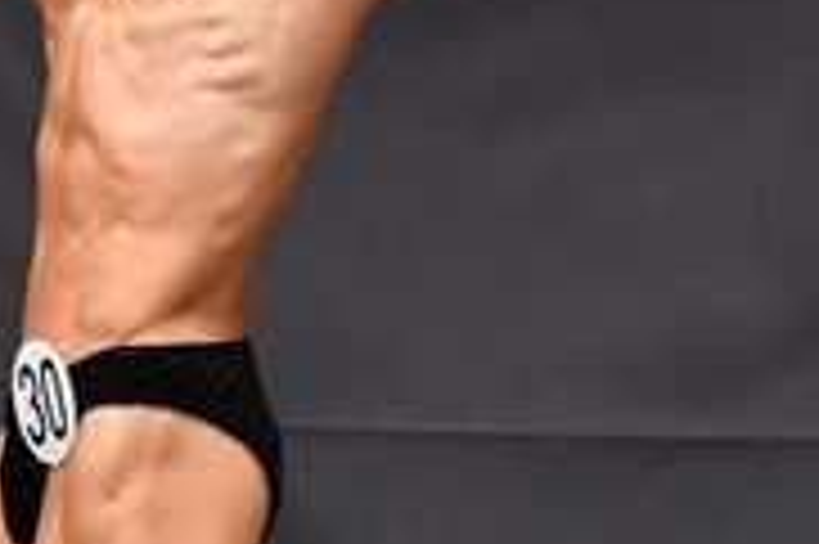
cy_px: 337
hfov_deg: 2.2
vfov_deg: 1.4
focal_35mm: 959
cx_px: 331
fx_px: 21797
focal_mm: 150
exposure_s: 1/400
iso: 6400
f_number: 5.6
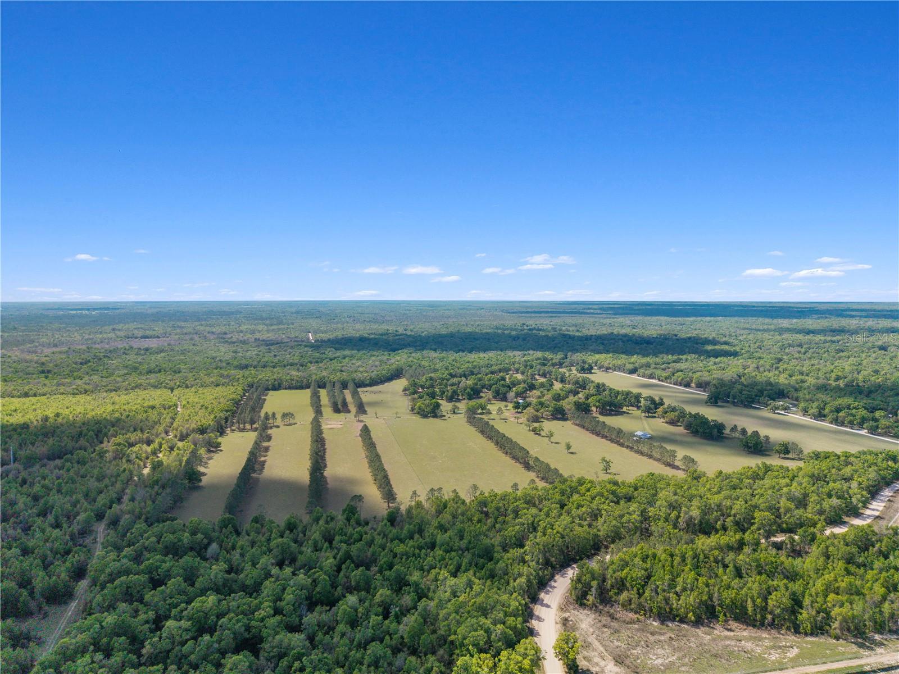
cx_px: 450
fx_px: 623
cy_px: 337
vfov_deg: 56.8
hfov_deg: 71.6
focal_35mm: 24
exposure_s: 1/6400
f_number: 1.8
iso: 220
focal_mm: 8.67
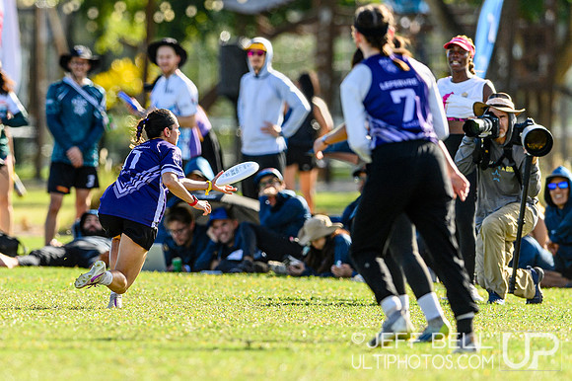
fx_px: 12975
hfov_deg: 2.5
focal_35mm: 817
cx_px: 144
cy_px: 242
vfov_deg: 1.7
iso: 100
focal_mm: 400
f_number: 3.5
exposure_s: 1/1000
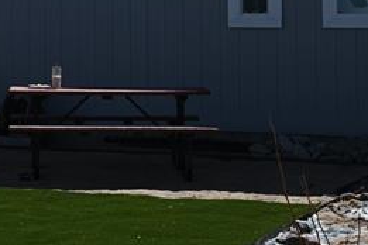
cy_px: -53
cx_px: -85
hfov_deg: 14.5
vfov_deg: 9.9
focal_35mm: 137
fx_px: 1400
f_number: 8
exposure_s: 1/500
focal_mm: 35
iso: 100
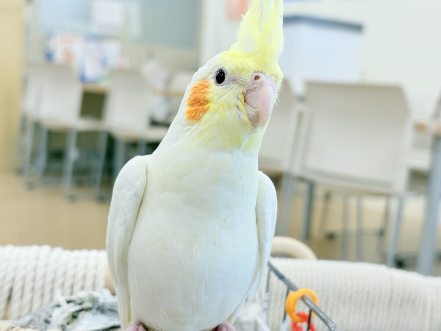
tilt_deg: -7.3
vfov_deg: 28.0
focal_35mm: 52
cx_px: 220
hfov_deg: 36.8
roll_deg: -4.1
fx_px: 662
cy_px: 166
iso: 32
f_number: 1.6
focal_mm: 5.96
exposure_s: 1/50
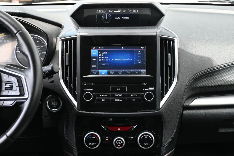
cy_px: 78
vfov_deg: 28.5
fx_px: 307
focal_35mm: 47
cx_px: 117
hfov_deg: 41.7
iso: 500
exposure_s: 1/125
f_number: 5
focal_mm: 31.5
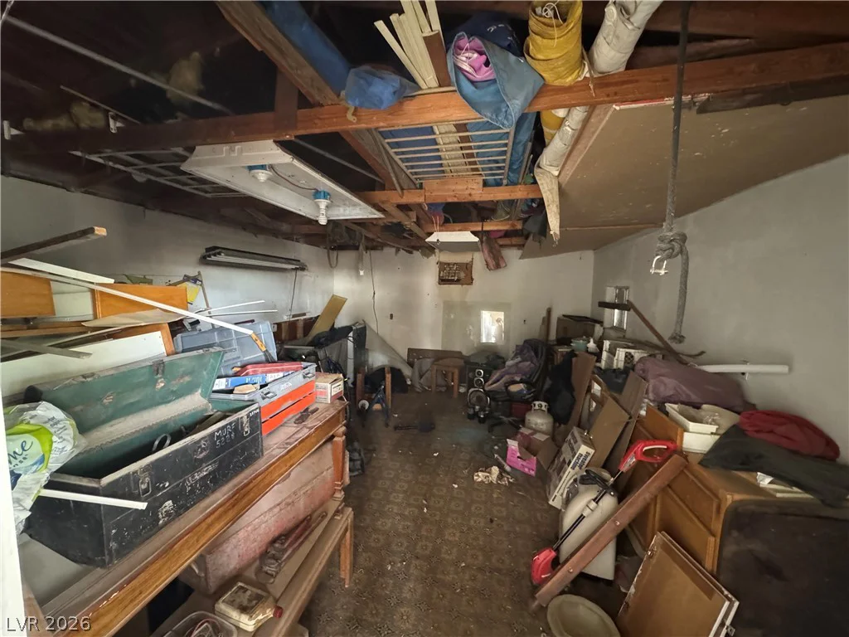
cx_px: 424
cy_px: 318
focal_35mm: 14
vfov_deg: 85.7
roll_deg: -0.4
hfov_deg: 102.1
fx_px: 343
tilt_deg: -6.9
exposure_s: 1/40
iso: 1250
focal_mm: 2.22
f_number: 2.2
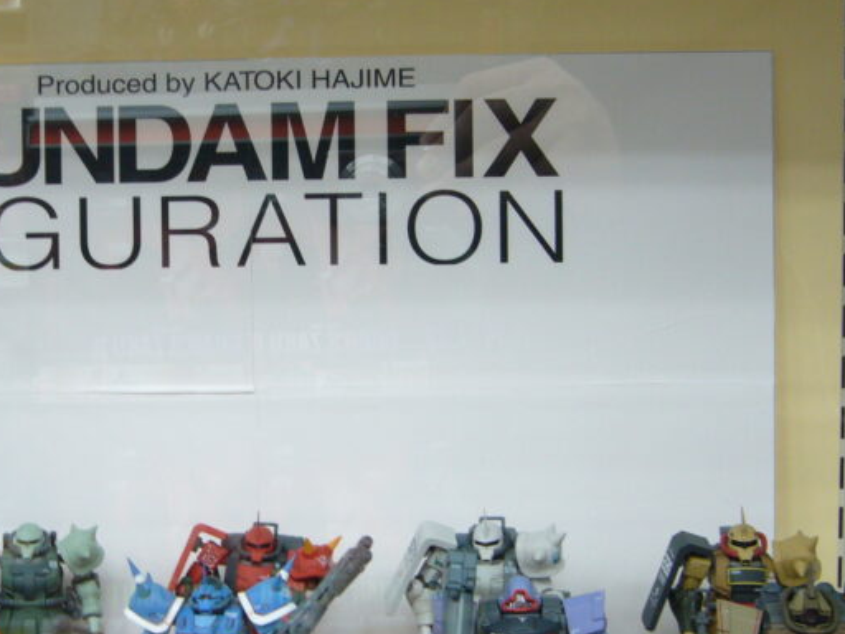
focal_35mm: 70
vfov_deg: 21.0
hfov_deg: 27.6
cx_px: 267
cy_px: 348
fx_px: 1709
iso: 100
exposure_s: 1/20
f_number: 2.8
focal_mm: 5.8
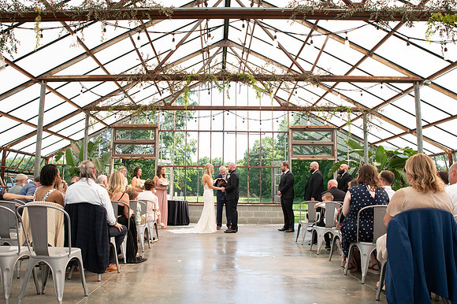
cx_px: 209
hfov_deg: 67.8
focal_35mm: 27
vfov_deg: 48.3
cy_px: 157
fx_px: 339
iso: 160
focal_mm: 24
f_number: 4.5
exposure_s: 1/200
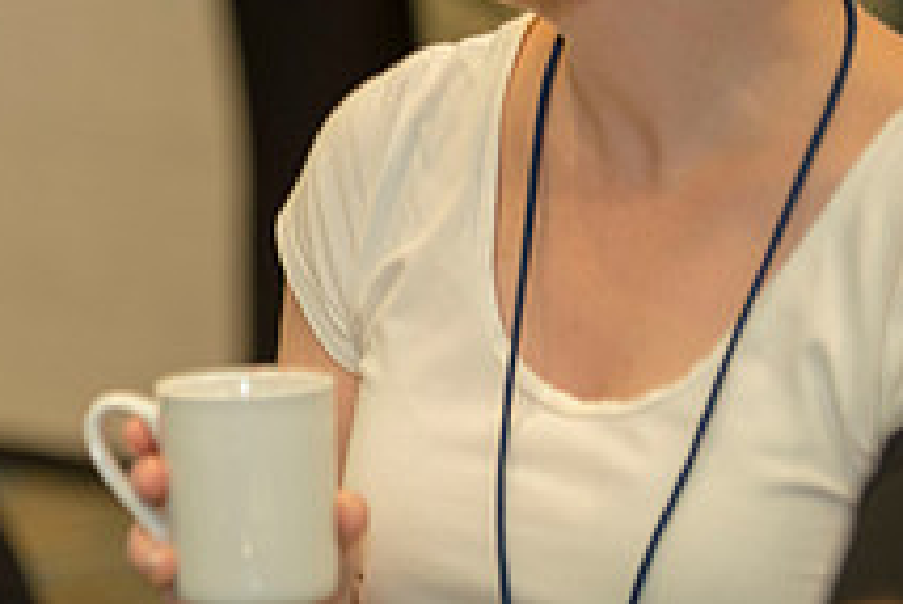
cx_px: -156
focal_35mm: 352
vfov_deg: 3.9
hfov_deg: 5.8
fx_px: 8835
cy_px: 139
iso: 1600
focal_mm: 130
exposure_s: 1/160
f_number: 2.8
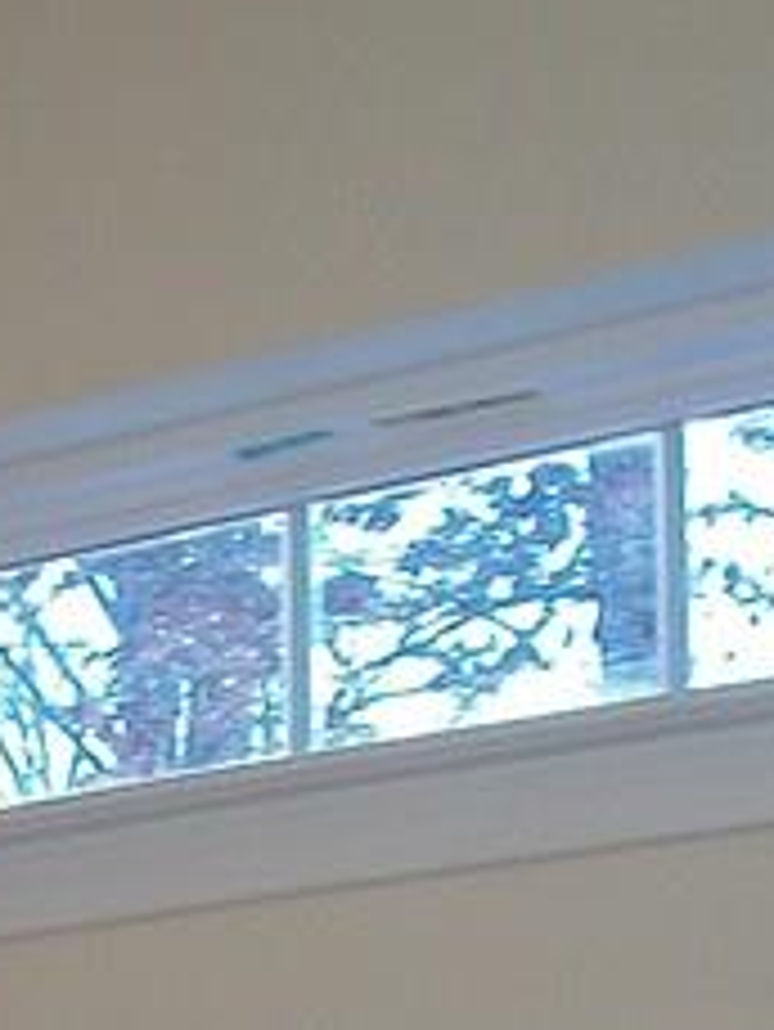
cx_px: -567
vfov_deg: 13.1
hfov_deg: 9.9
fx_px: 4259
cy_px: 1511
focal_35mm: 143
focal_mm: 5.7
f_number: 2.9
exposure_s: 1/60
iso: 80
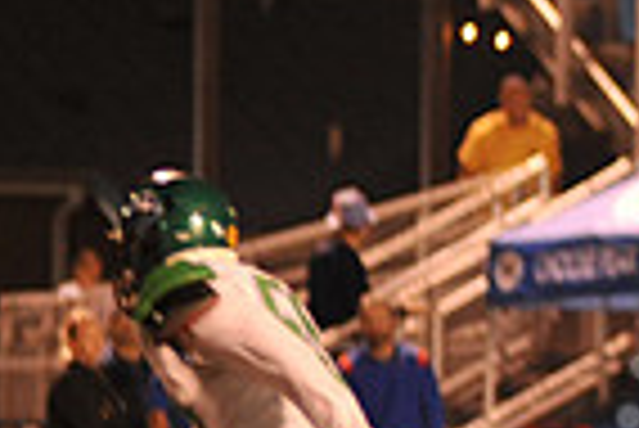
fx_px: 11212
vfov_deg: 2.2
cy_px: 496
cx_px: 1040
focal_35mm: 631
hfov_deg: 3.3
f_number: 2.8
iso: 2000
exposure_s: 1/200
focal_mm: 155
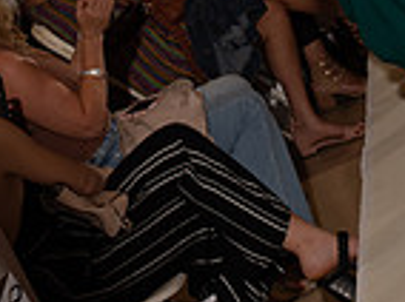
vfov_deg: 5.6
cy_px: -316
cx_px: 252
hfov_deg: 7.7
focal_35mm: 259
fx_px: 3025
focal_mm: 85
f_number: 9
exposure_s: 1/250
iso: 800
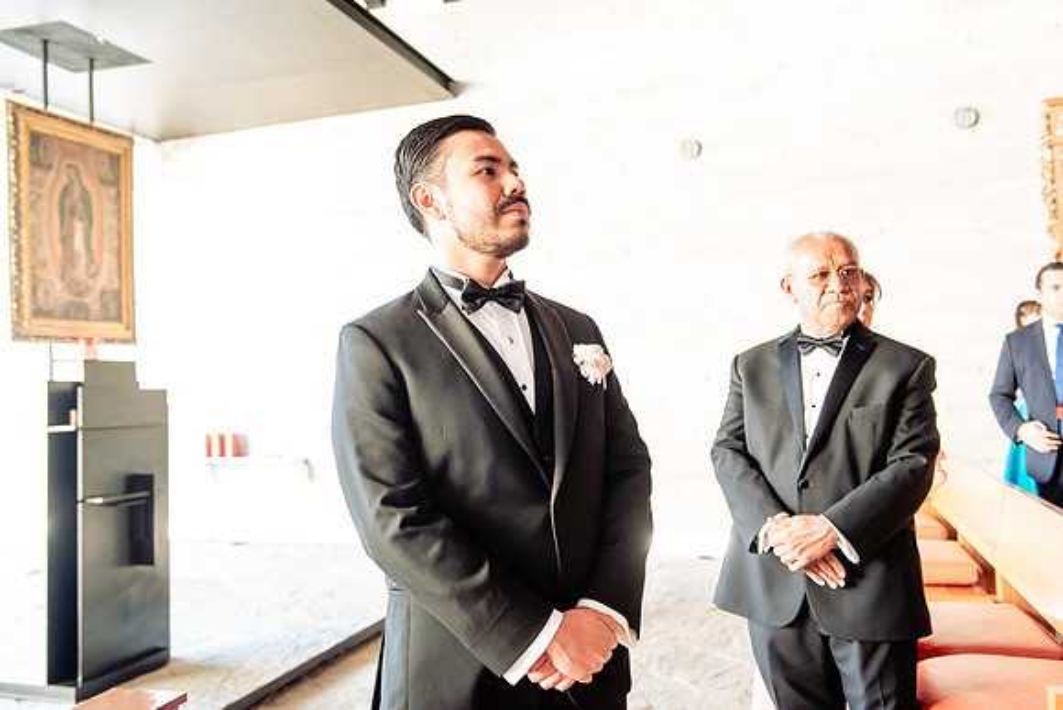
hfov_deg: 56.7
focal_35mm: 33
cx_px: 513
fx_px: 985
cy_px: 343
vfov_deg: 39.6
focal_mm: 32
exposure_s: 1/160
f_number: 3.5
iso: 1250
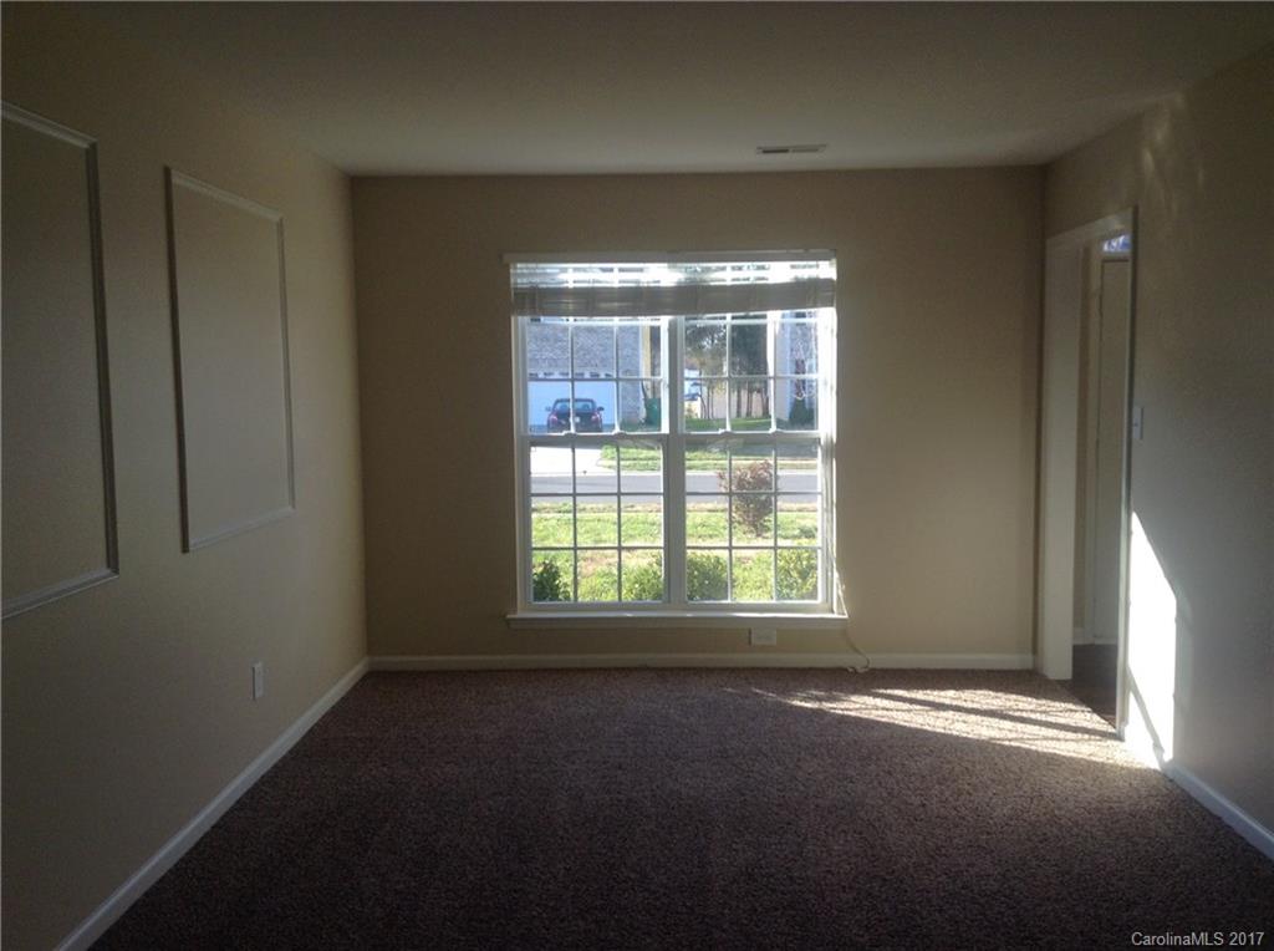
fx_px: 1212
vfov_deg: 42.8
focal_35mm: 33
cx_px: 637
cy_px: 476
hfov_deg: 55.4
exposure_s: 1/120
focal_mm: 3.3
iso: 32
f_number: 2.4
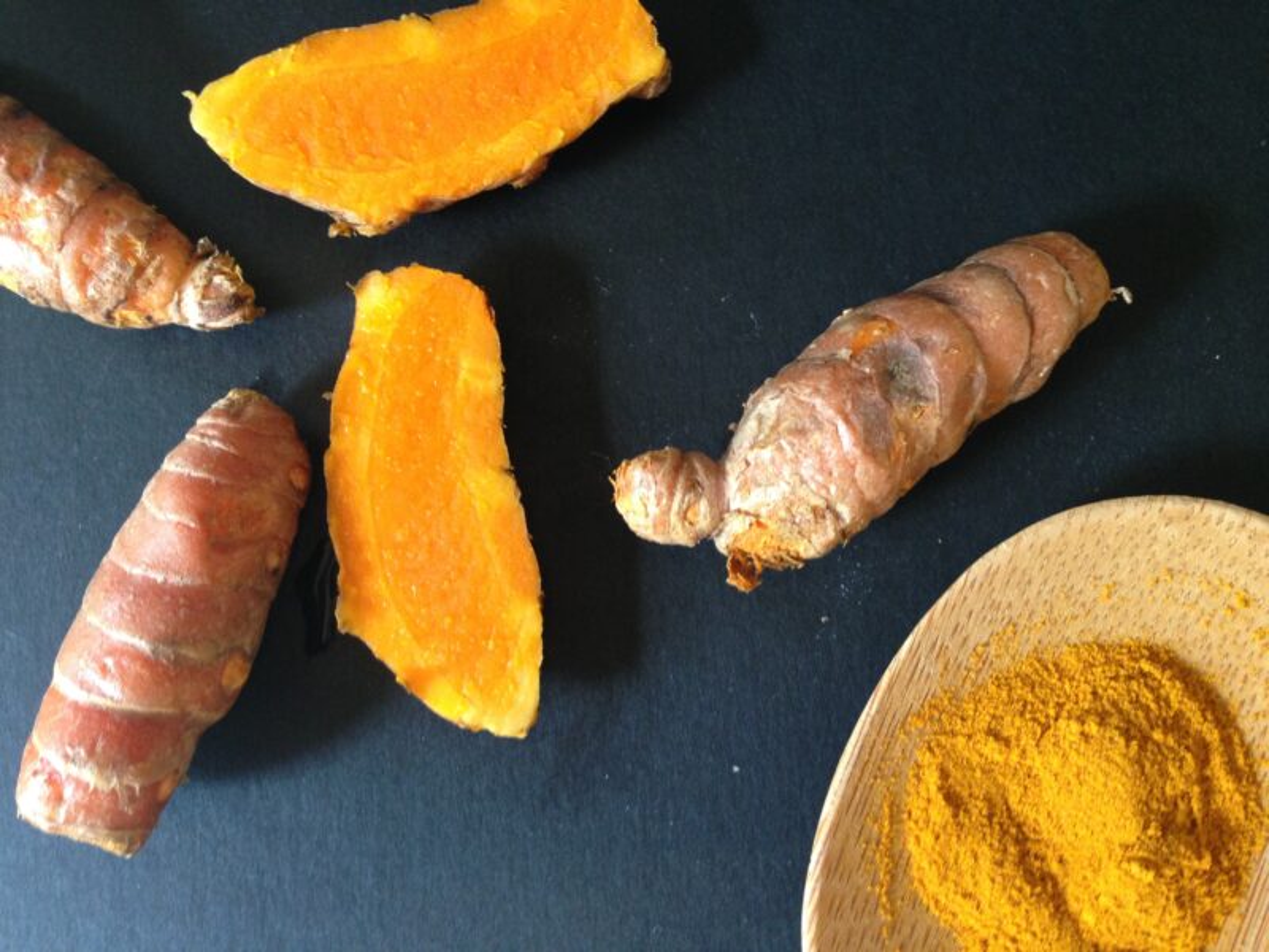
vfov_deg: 42.9
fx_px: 1210
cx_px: 634
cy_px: 476
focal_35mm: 33
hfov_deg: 55.4
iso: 160
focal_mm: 4.12
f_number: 2.4
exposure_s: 1/20
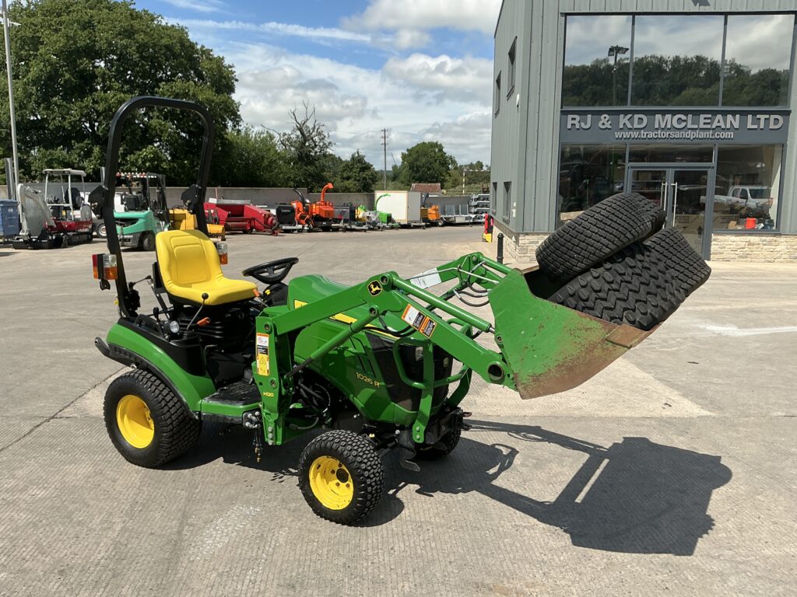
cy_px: 298
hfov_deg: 63.4
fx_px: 645
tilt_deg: -3.2
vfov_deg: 49.7
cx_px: 398
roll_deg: +2.1
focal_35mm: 28
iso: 25
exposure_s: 1/2227
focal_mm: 3
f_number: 1.8
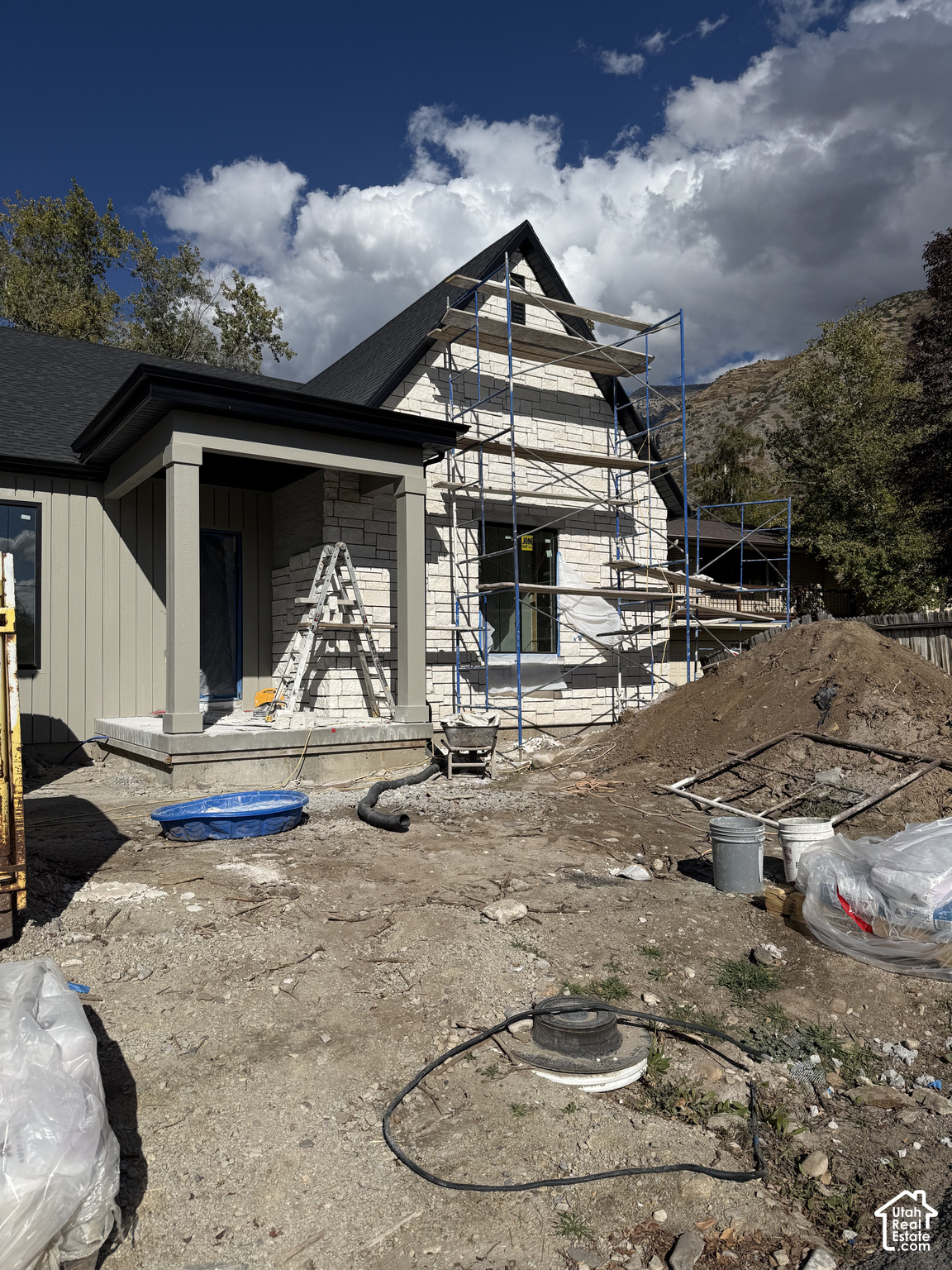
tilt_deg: +2.7
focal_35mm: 24
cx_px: 476
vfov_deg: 71.6
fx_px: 880
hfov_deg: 56.8
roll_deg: +0.6
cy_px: 635
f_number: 1.78
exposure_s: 1/11905
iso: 80
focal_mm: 6.76
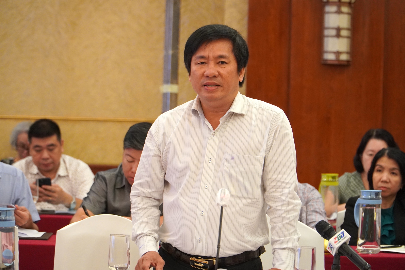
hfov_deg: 15.9
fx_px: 1451
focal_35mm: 129
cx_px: 202
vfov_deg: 10.6
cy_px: 135
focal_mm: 86
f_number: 4
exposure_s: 1/160
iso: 2500
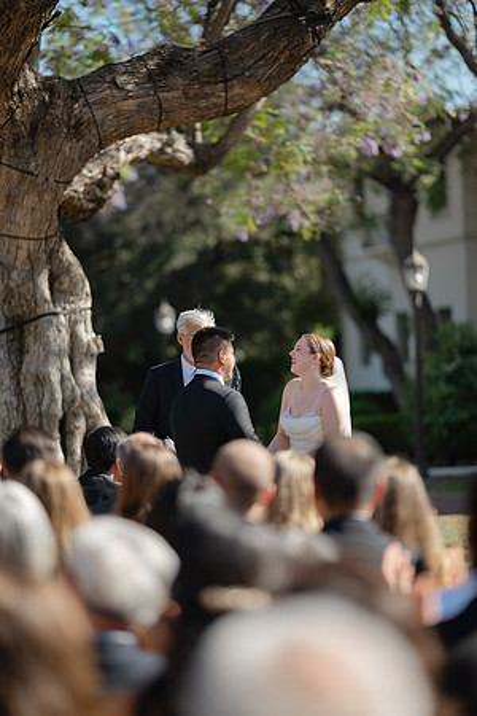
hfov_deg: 13.0
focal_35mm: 105
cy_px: 358
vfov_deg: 19.5
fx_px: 2087
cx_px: 238
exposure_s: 1/1600
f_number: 1.4
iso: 64
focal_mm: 105
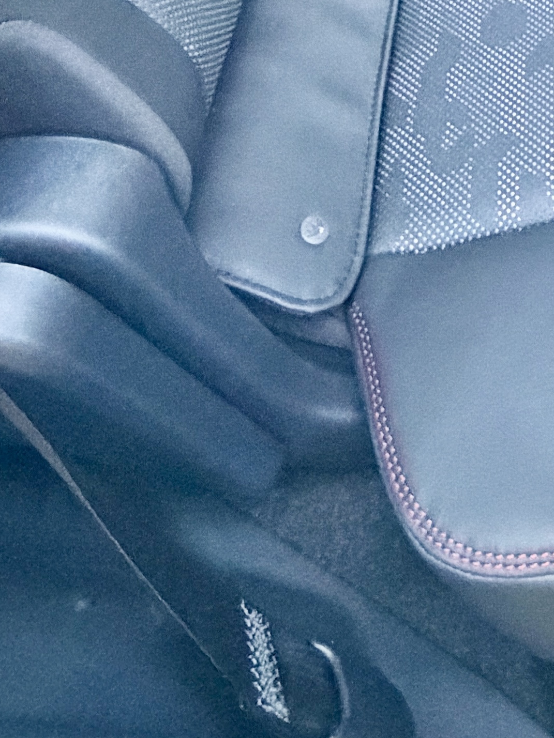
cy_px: -542
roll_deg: +4.1
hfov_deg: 23.4
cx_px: 703
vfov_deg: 22.6
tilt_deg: -24.0
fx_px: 1195
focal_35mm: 56
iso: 1250
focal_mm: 2.22
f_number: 2.2
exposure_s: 1/49
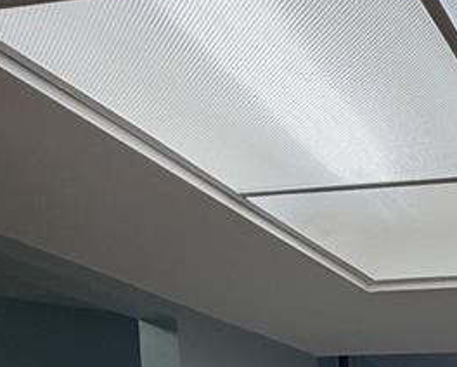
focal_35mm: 62
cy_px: 625
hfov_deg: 25.8
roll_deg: +0.7
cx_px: 604
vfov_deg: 19.6
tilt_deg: -5.8
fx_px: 840
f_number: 2.2
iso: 100
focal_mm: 2.22
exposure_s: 1/120
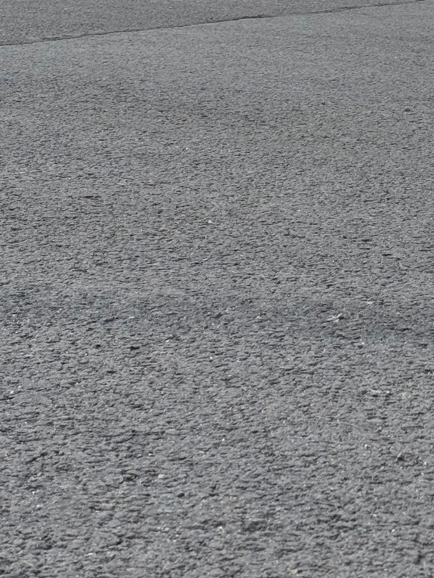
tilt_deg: -4.5
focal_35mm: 124
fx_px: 2073
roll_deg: -3.4
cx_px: 414
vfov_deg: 15.6
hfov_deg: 11.8
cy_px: 0
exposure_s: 1/2611
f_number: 1.78
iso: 64
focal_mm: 6.76
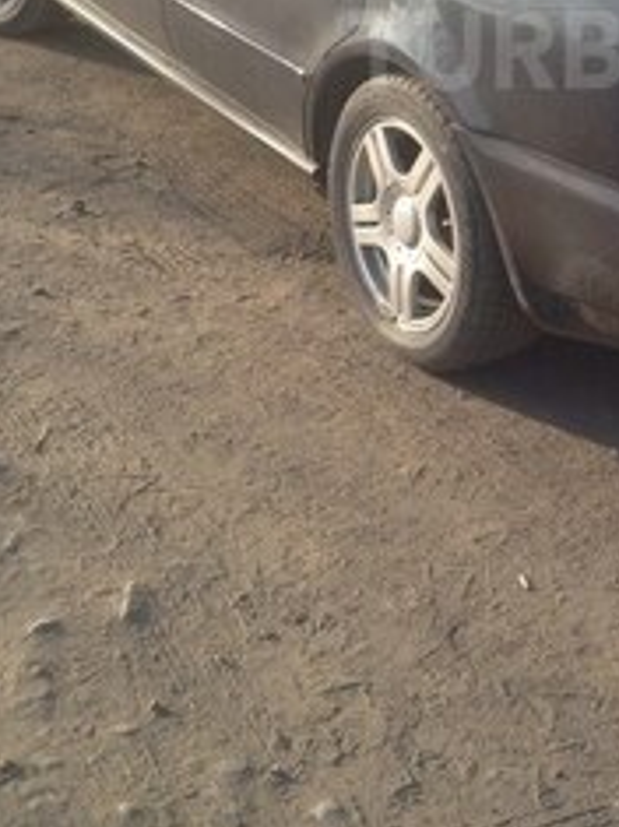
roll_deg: -1.9
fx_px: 1766
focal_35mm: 74
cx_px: 619
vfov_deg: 25.4
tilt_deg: -15.0
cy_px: 49
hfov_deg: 19.3
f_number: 2.4
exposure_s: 1/606
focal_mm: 4.28
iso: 50
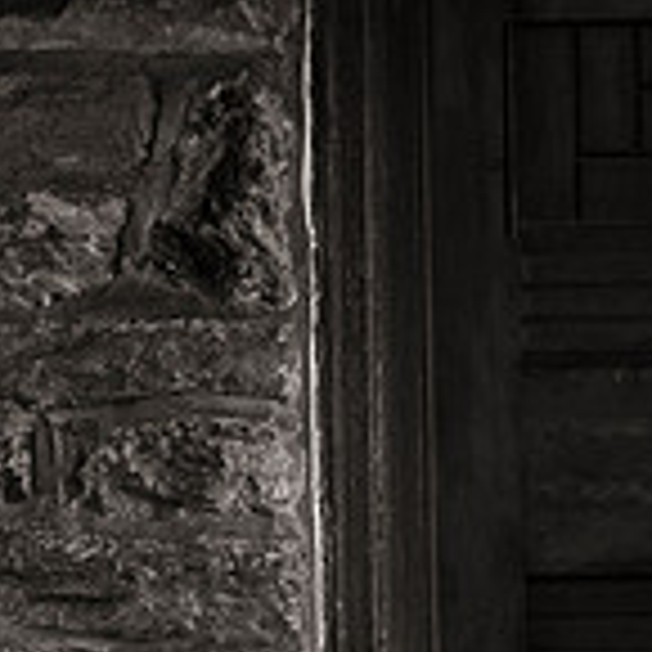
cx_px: 1139
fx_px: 3772
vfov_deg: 9.7
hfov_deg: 9.4
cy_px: 888
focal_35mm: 177
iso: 800
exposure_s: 1/320
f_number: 2.2
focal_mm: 50
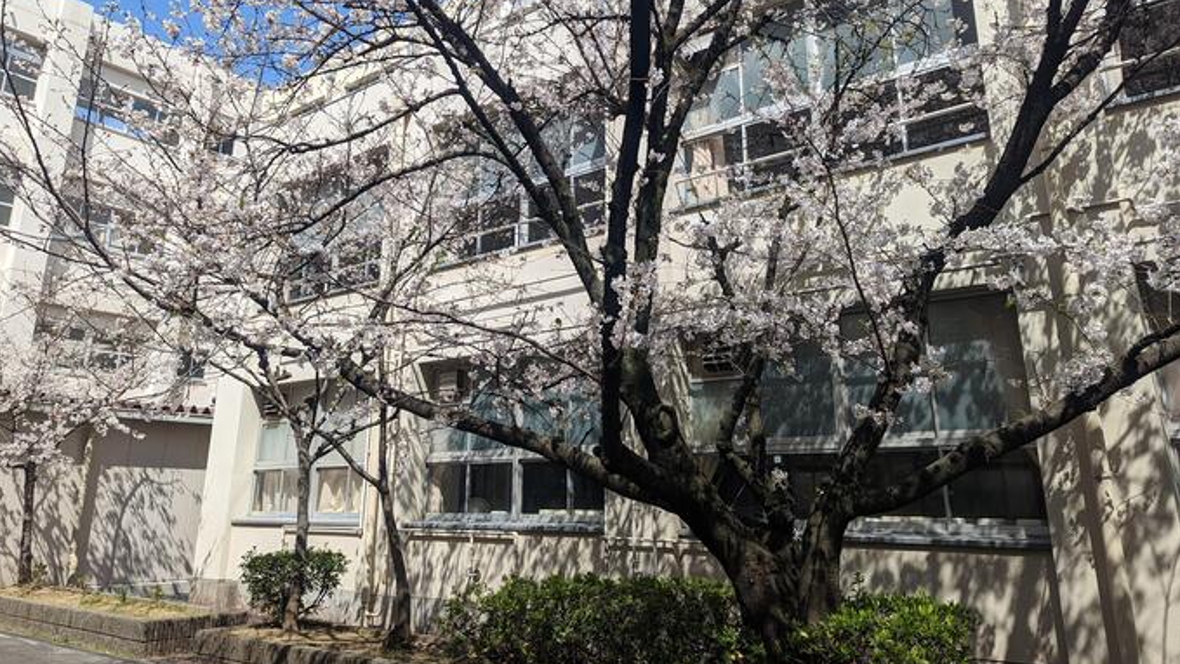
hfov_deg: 69.8
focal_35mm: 27
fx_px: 845
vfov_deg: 42.7
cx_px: 575
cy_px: 276
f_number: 1.85
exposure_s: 1/2179
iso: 45
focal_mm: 6.81
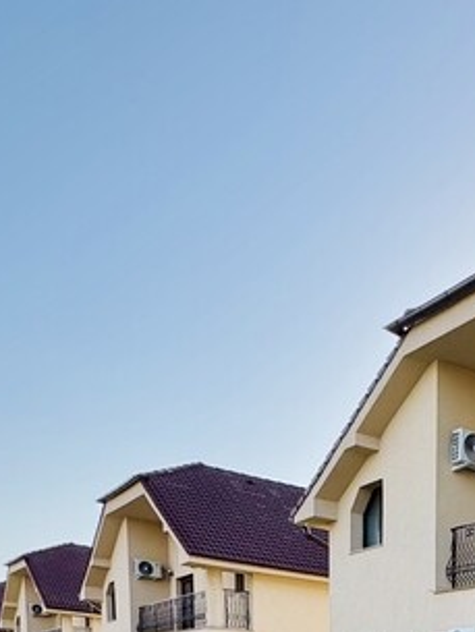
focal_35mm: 47
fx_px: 859
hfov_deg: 27.2
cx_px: 572
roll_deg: -3.6
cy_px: 845
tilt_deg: -7.3
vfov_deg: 30.6
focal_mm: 2.22
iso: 40
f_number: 2.2
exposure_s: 1/375
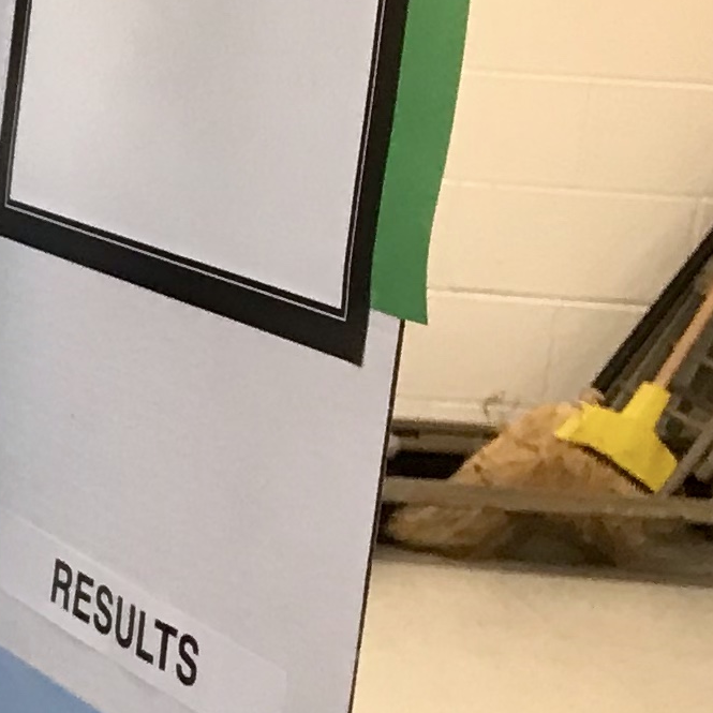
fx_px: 3495
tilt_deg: -11.9
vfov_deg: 11.6
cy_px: 371
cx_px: -1217
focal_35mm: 150
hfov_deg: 9.7
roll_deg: -2.4
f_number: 1.8
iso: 40
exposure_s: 1/24
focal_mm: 3.99
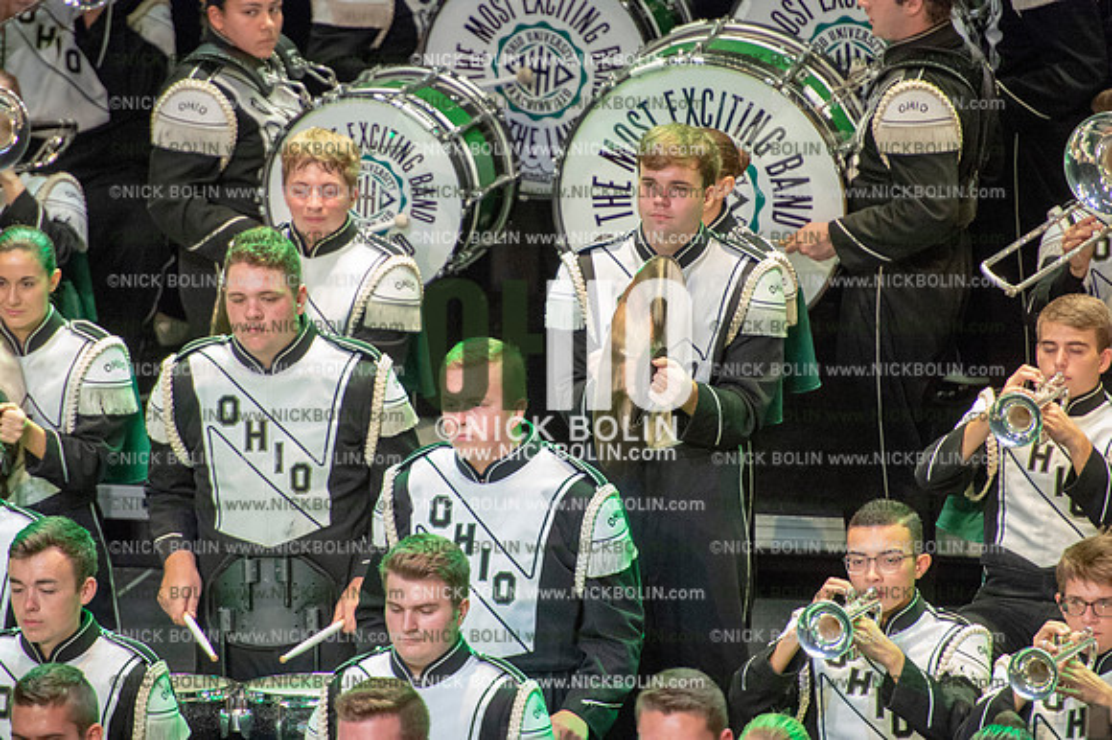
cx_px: 556
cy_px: 370
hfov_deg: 5.2
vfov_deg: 3.4
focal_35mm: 400
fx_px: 12348
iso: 8000
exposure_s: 1/320
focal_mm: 400
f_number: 5.6
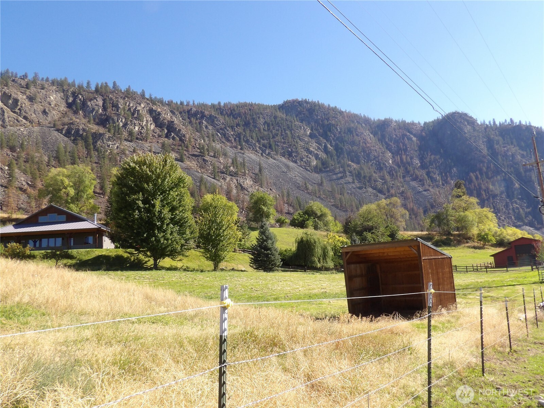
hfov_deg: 63.4
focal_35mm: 28
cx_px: 272
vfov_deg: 49.7
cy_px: 204
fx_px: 440
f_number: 5.9
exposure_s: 1/171
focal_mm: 5
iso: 100
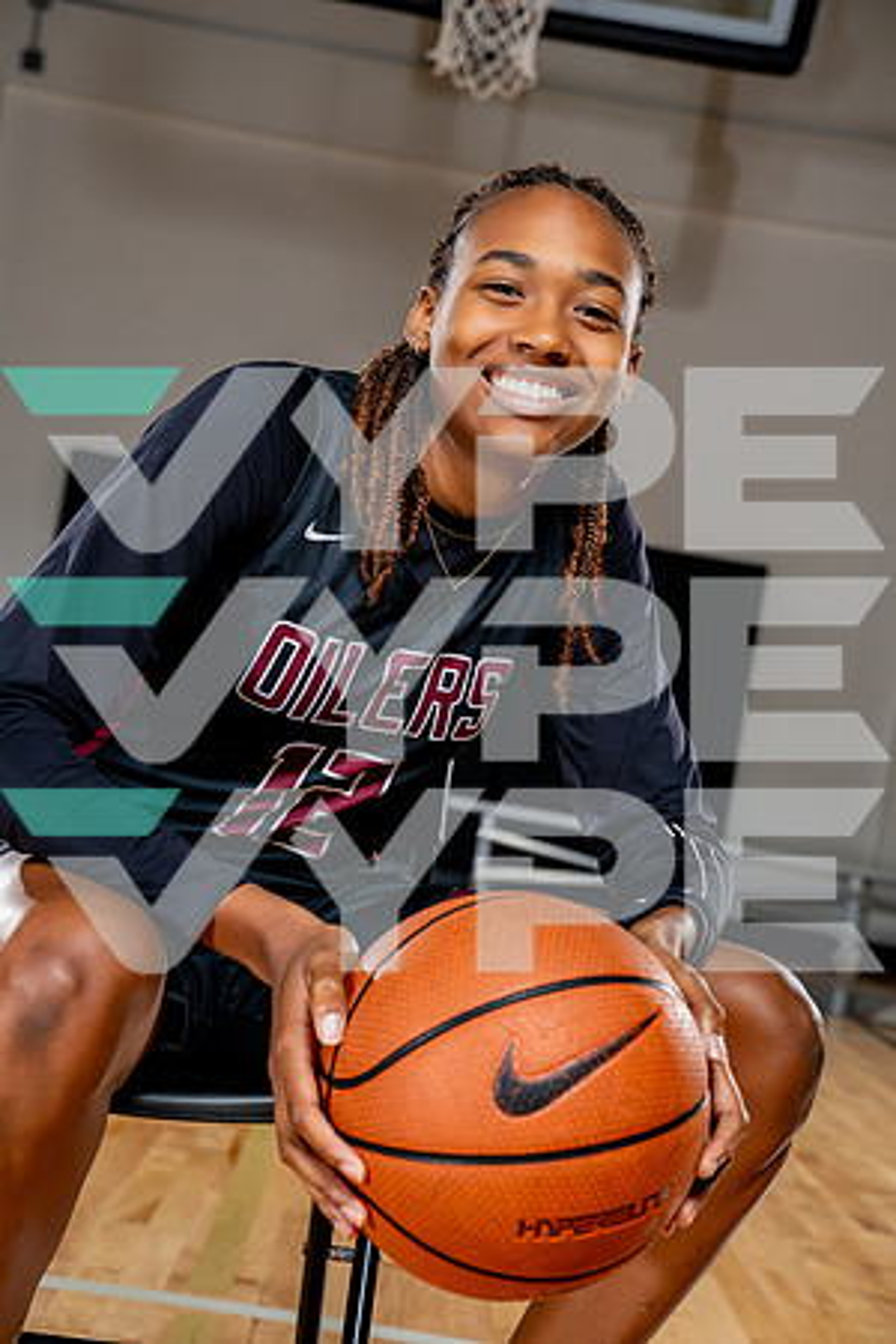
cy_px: 672
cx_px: 448
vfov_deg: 33.4
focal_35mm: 60
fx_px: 2240
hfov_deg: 22.6
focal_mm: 60
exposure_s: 1/250
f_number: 5.6
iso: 200
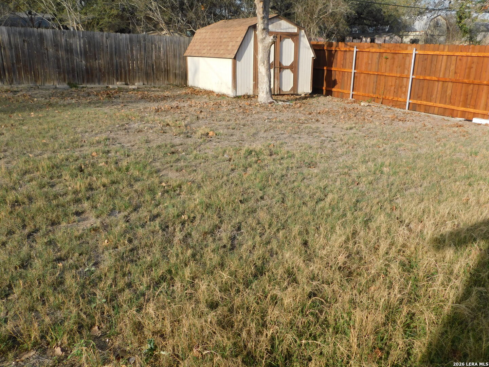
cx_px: 244
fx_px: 424
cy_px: 184
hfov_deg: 60.0
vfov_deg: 46.8
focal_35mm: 30
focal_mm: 5.3
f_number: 3.2
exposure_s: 1/1000
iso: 125
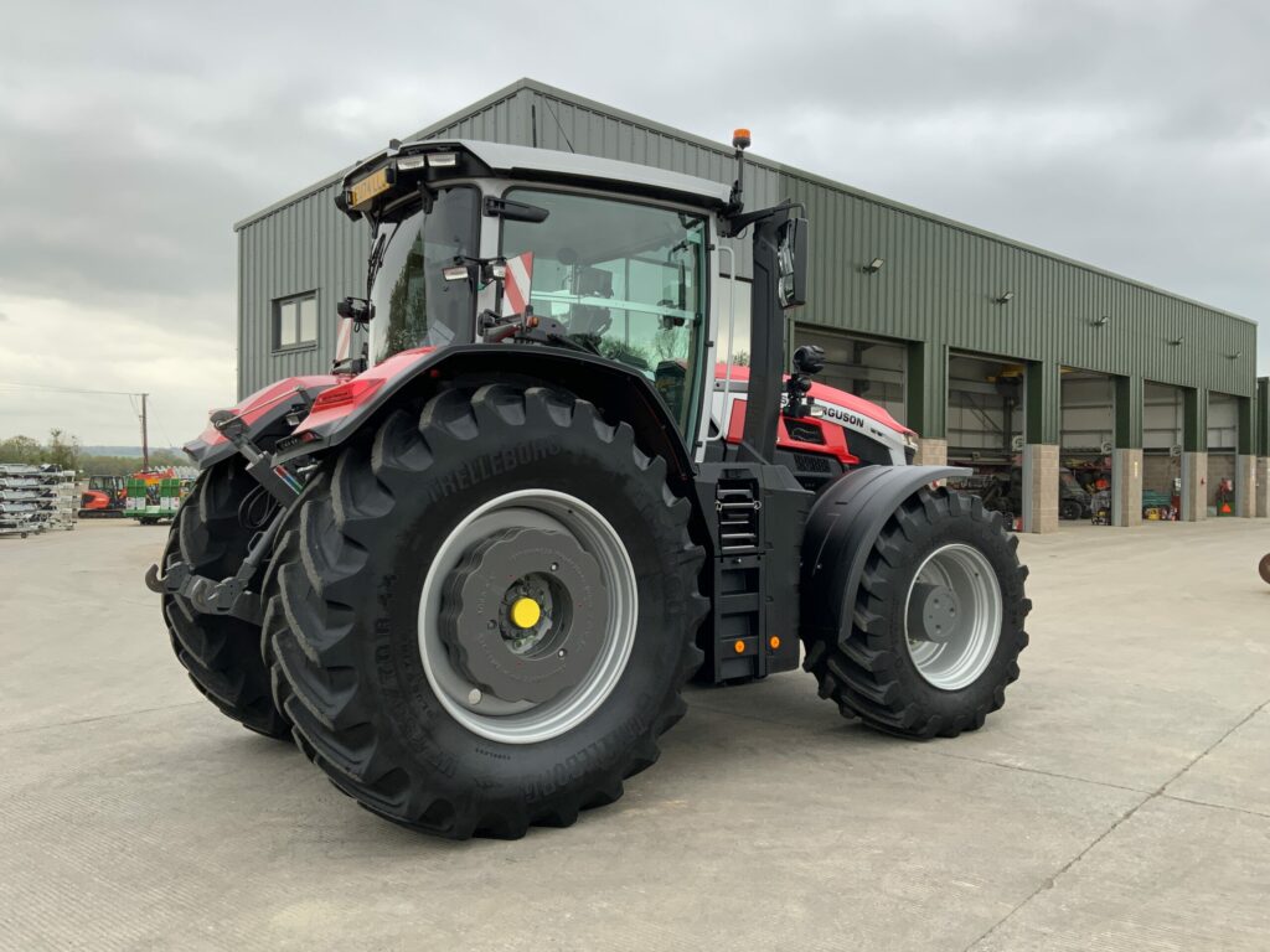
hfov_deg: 61.7
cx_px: 635
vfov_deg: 48.2
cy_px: 476
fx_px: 1064
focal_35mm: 29
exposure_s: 1/177
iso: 16
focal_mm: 3
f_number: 1.8
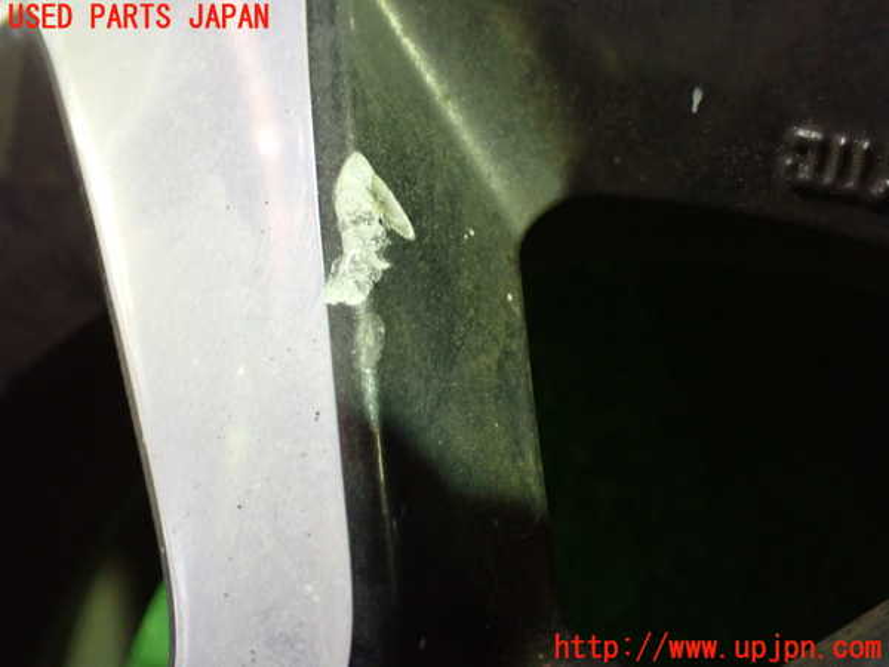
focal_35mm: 36
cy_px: 334
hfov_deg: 51.4
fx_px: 925
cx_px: 444
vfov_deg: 39.7
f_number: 2.5
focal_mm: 6.37
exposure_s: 1/40
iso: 1000
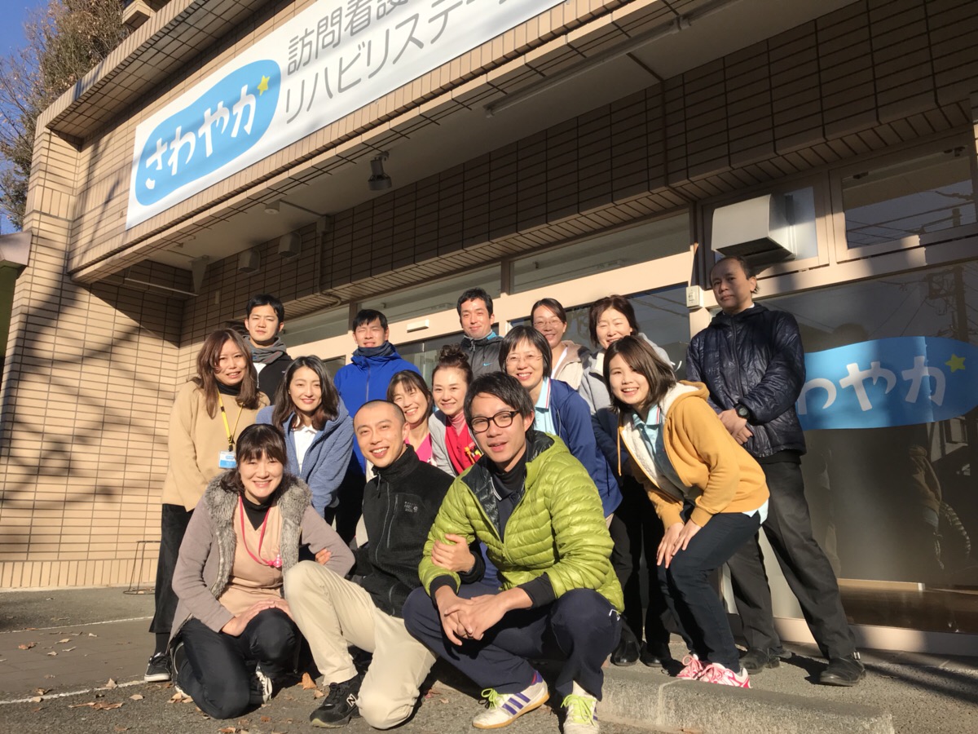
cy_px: 367
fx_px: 791
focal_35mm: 28
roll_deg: -1.4
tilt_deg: +12.5
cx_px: 489
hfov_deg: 63.4
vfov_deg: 49.7
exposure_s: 1/1916
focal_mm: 3.99
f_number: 1.8
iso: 20
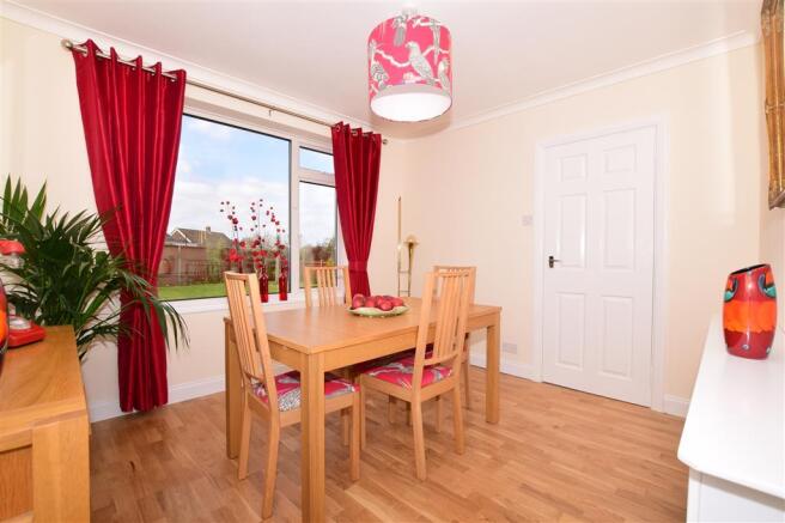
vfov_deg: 77.3
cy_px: 262
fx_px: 327
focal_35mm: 15
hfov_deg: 100.4
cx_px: 392
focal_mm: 10
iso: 400
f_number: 16
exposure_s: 1/200
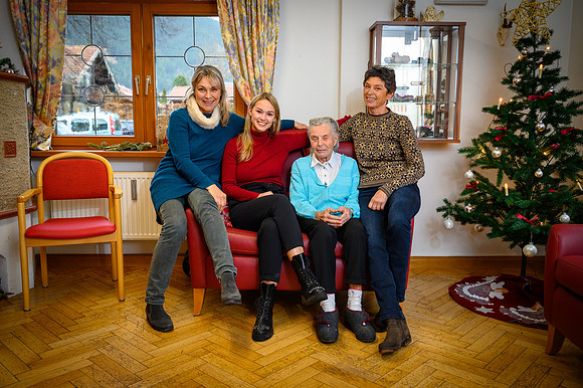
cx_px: 292
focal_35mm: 30
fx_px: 494
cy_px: 194
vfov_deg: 42.9
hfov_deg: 61.1
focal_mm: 30.5
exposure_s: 1/100
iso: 800
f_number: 4
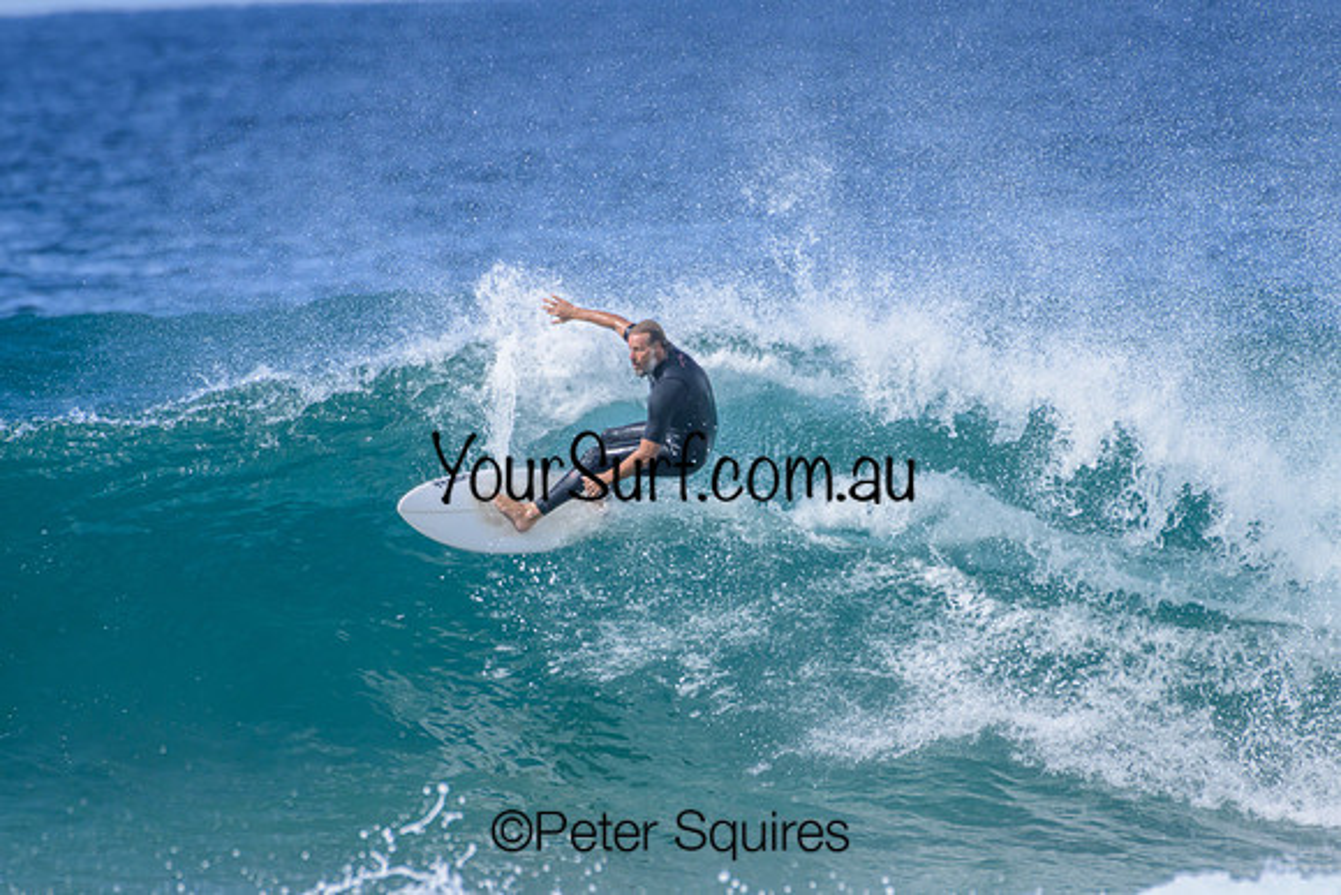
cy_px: 448
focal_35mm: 1000
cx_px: 670
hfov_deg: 2.1
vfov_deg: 1.4
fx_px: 37257
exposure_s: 1/2000
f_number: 11
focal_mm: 1000
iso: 1250
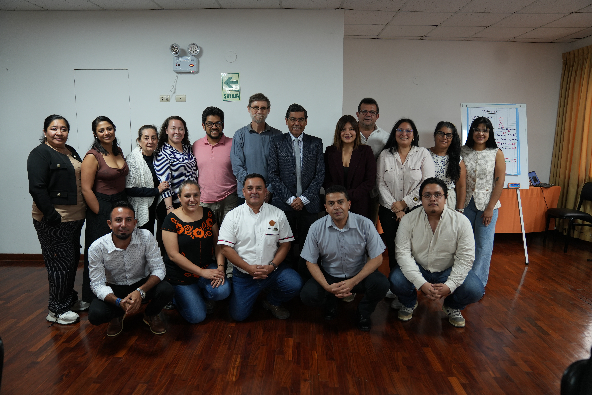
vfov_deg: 51.3
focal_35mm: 25
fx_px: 411
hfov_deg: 71.5
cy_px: 198
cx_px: 296
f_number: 2.8
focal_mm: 25
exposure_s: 1/60
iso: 640
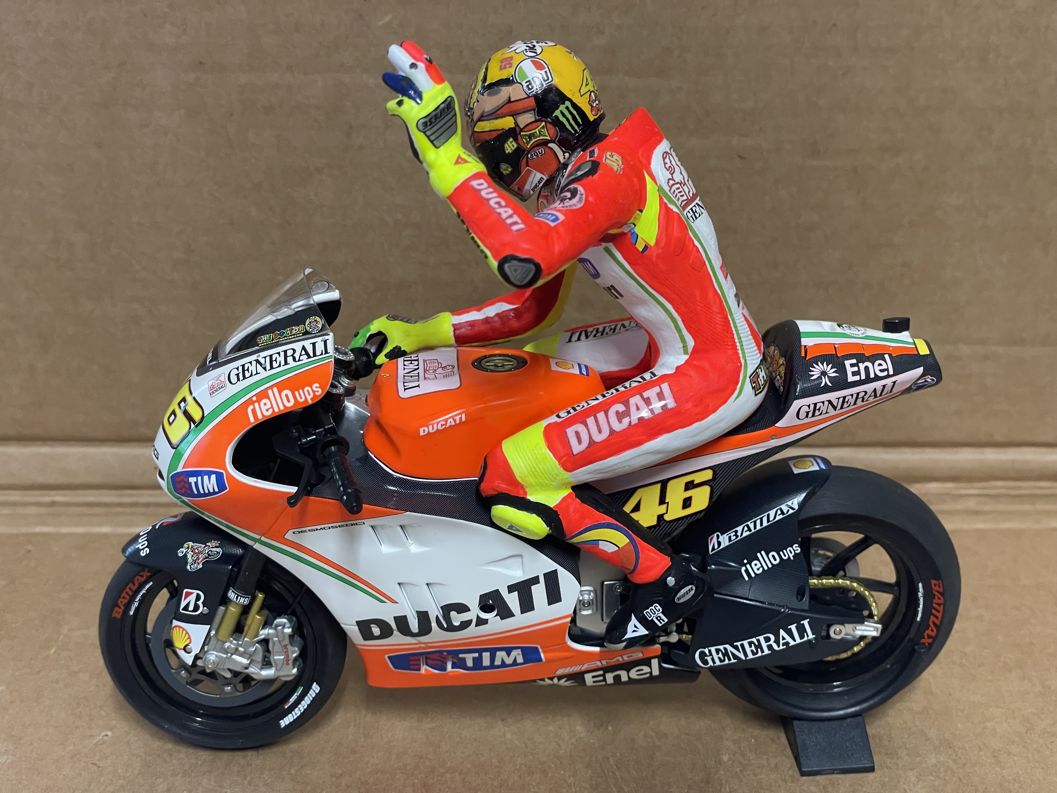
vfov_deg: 28.0
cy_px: 396
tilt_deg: -26.4
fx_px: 1588
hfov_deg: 36.8
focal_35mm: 52
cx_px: 528
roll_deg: +1.0
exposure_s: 1/50
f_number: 2
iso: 400
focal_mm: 6
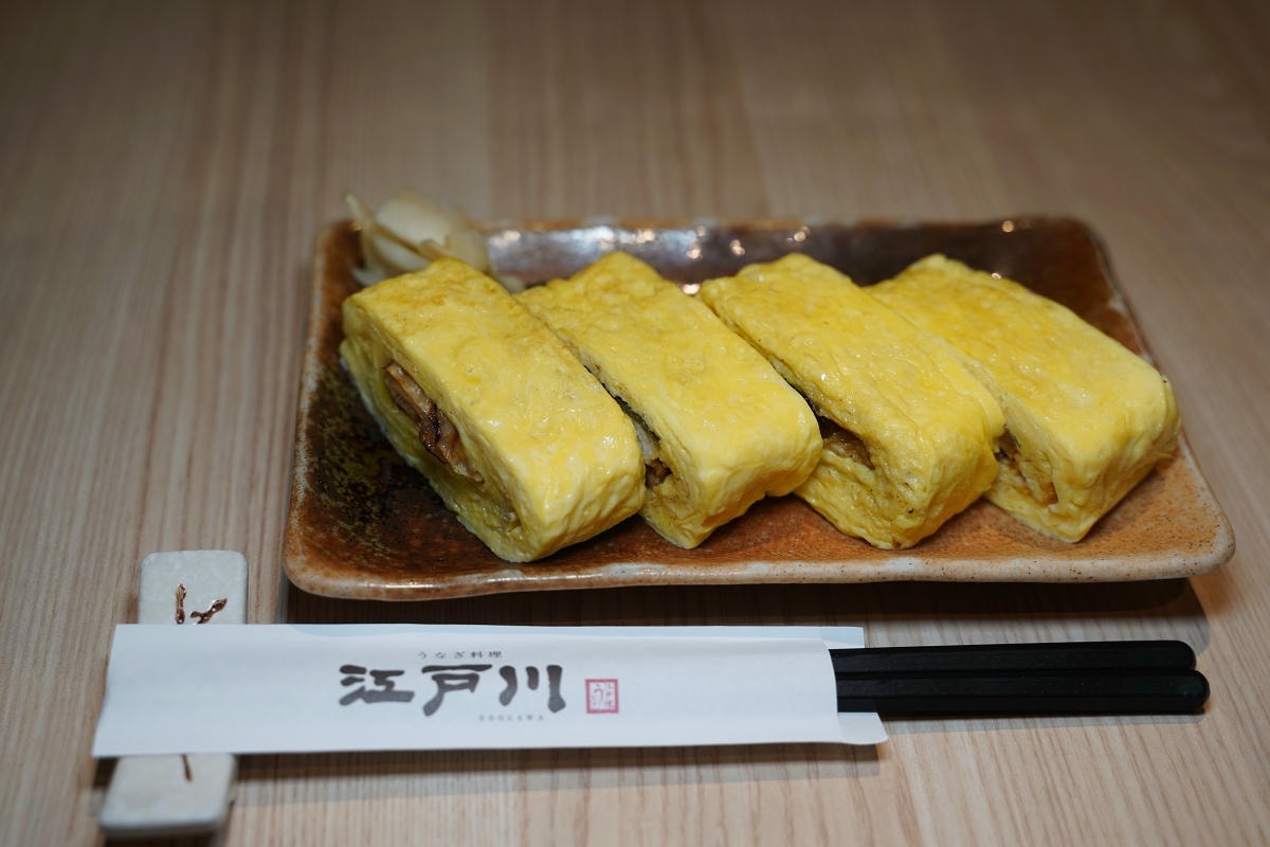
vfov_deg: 28.1
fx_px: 1693
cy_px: 424
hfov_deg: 41.1
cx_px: 635
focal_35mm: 48
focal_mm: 48
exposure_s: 1/60
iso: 125
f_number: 4
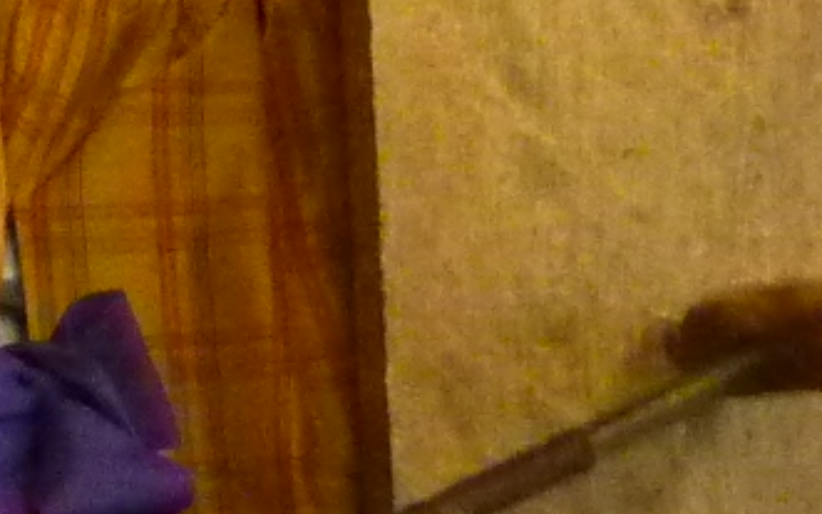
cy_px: 293
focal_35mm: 164
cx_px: 99
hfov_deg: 12.7
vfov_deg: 8.0
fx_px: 3675
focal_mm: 4.1
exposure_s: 1/25
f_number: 3.3
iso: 800
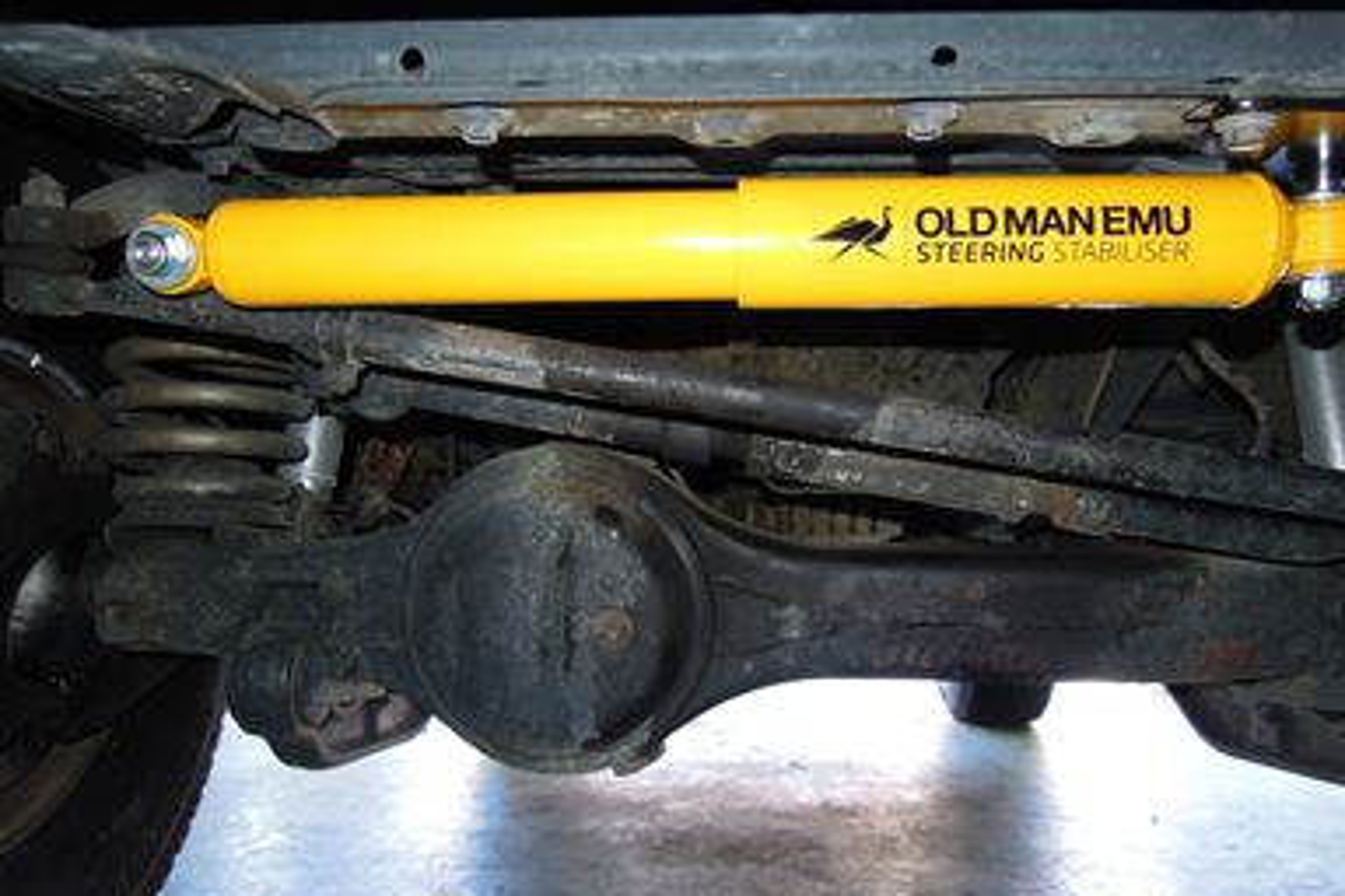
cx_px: 672
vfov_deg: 49.6
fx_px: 971
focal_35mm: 26
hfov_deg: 69.4
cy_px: 455
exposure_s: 1/30
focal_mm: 4.3
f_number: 1.8
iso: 200
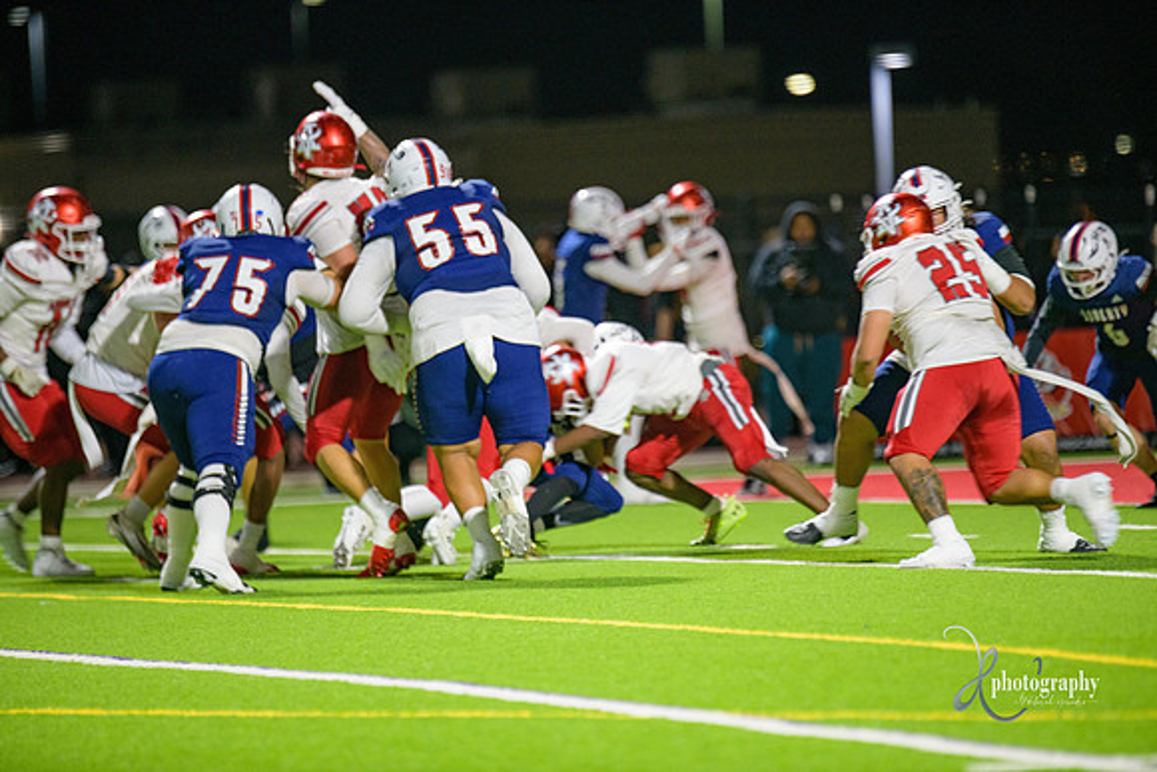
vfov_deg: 4.6
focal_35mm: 300
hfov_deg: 6.9
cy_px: 386
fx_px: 9643
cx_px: 578
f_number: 2.8
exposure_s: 1/250
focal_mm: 300
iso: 2000
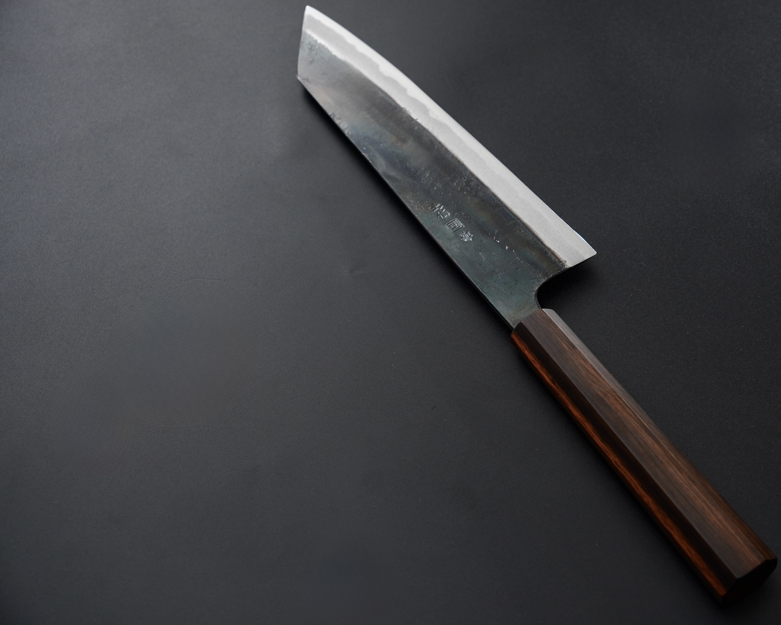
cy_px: 302
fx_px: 1297
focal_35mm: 56
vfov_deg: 27.1
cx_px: 507
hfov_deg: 33.3
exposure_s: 1/160
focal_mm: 30.6
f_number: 5
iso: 250
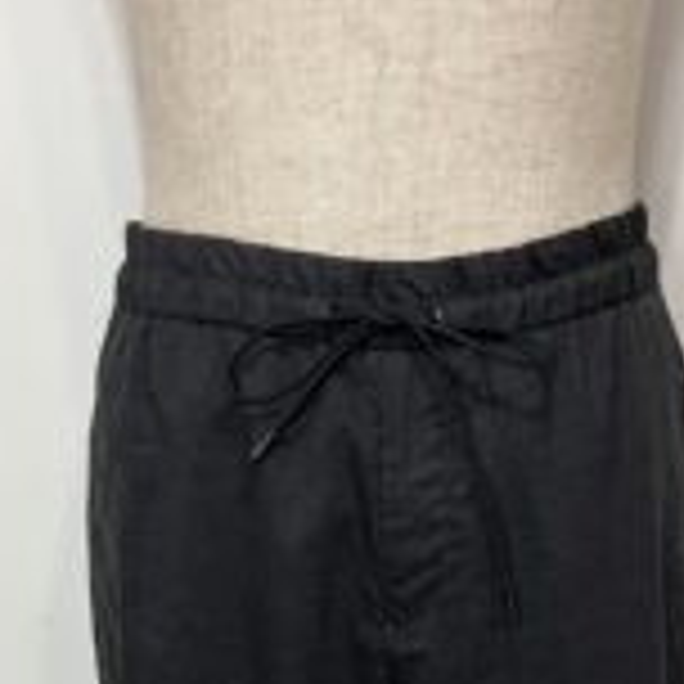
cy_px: 824
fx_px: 1453
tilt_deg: -24.3
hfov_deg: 26.4
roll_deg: +2.9
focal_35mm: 65
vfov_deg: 24.1
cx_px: 405
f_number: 1.8
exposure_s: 1/50
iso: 125
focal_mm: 3.99
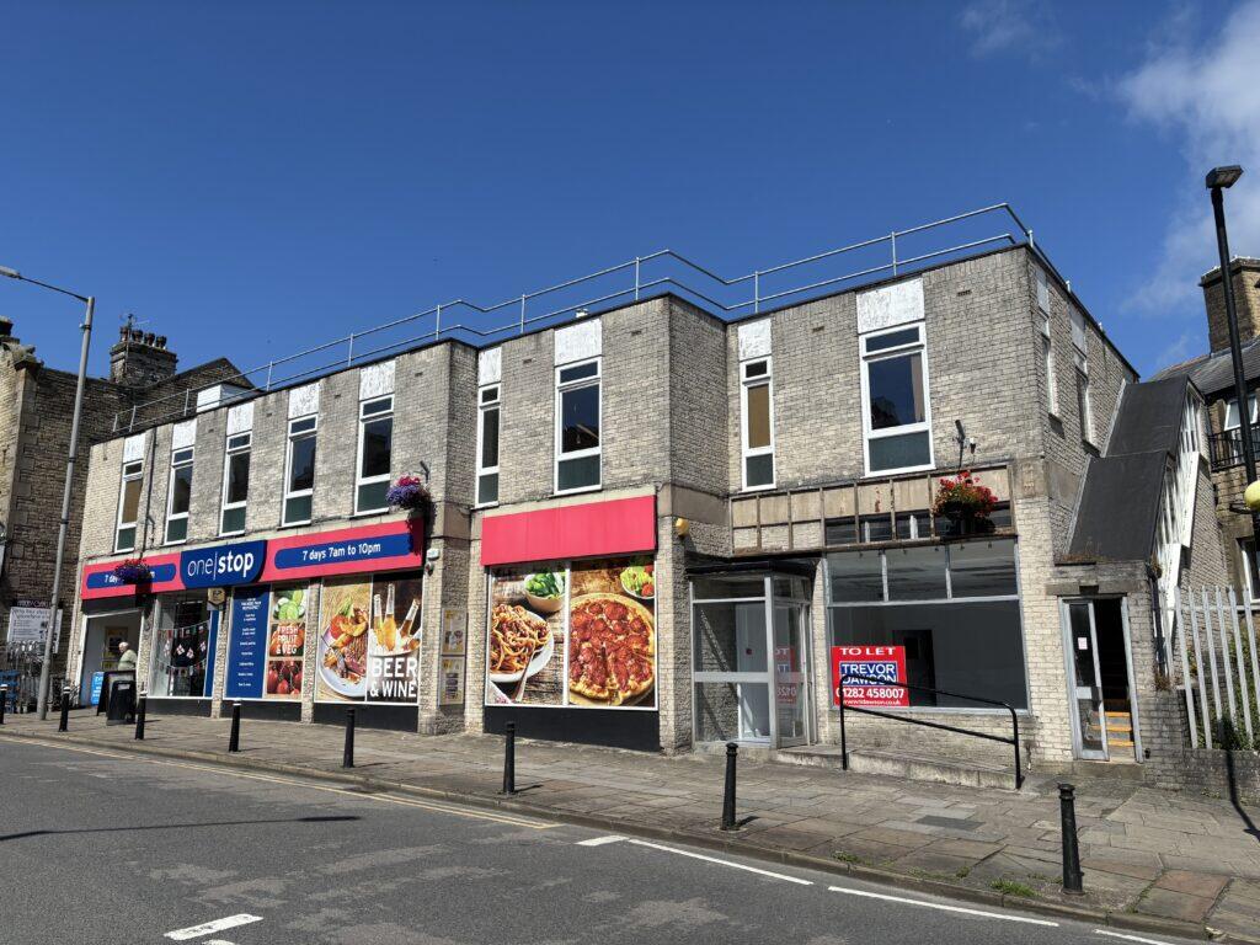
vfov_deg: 53.1
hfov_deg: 67.3
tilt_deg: +10.9
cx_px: 630
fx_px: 946
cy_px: 472
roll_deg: -0.1
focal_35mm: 26
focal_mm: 5.96
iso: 50
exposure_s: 1/4854
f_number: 1.6
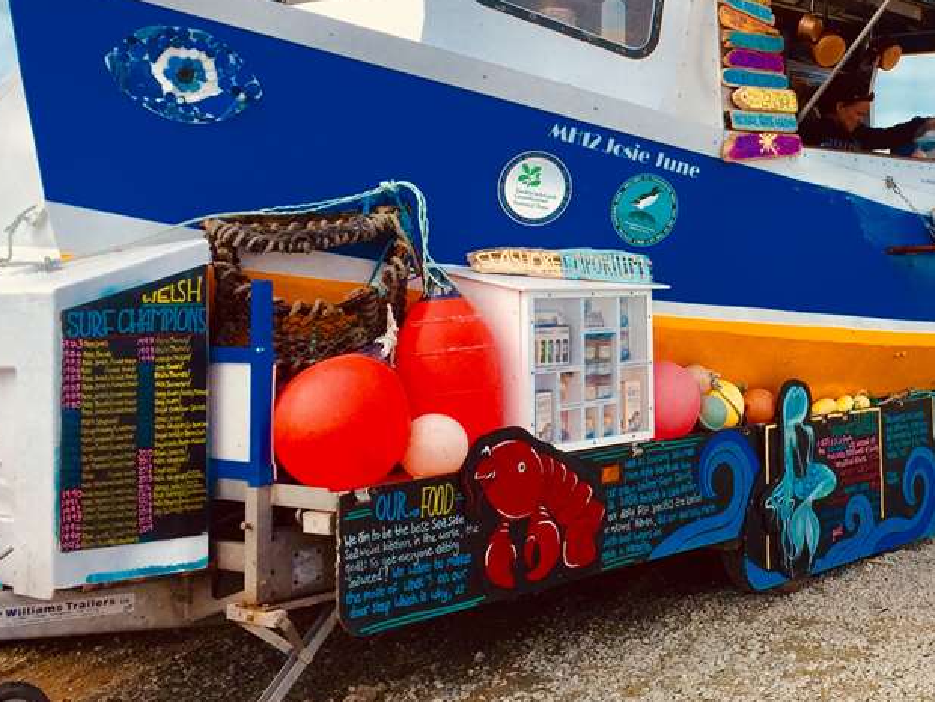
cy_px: 258
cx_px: 857
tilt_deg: -1.3
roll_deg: -1.3
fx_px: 1513
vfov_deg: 26.0
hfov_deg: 32.5
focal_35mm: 56
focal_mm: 4.15
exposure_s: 1/1980
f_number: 2.2
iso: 32
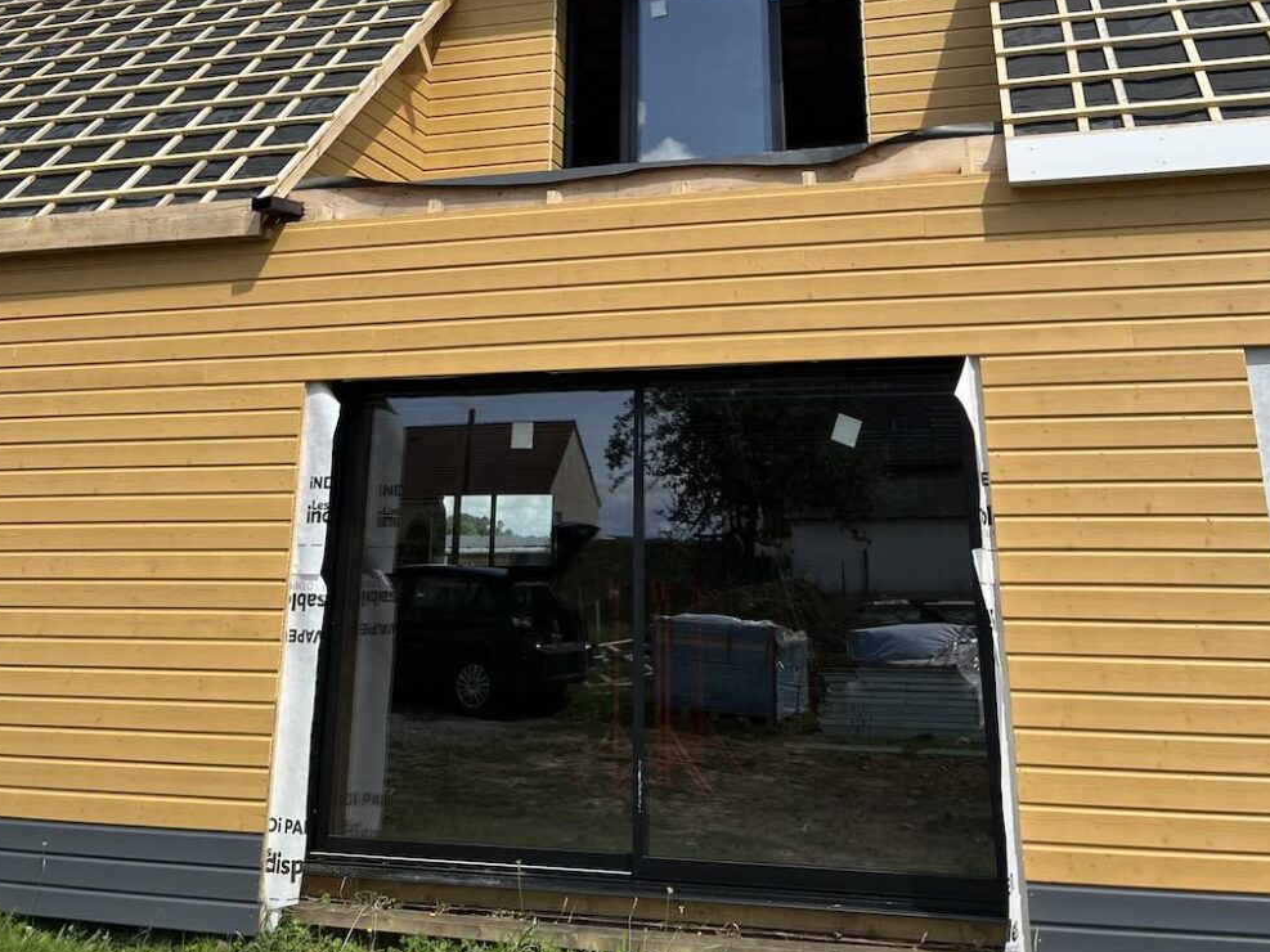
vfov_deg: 51.3
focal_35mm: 27
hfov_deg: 65.3
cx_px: 640
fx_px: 990
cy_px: 467
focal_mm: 5.7
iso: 50
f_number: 1.5
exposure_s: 1/4630
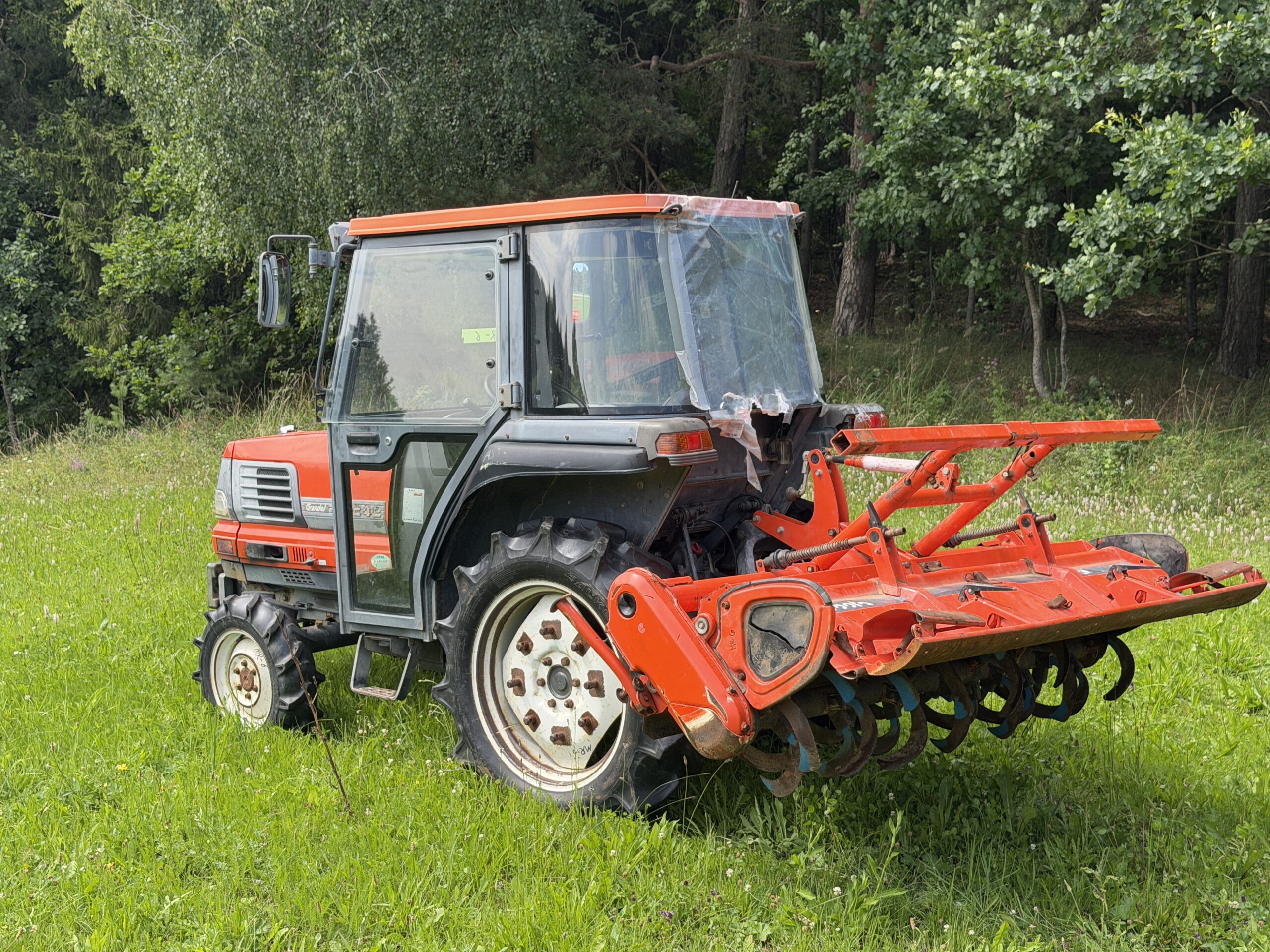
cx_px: 635
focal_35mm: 48
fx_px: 1761
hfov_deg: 39.7
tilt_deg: -0.1
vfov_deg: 30.3
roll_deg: -1.4
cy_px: 476
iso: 64
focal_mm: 6.76
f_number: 1.78
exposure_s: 1/1167
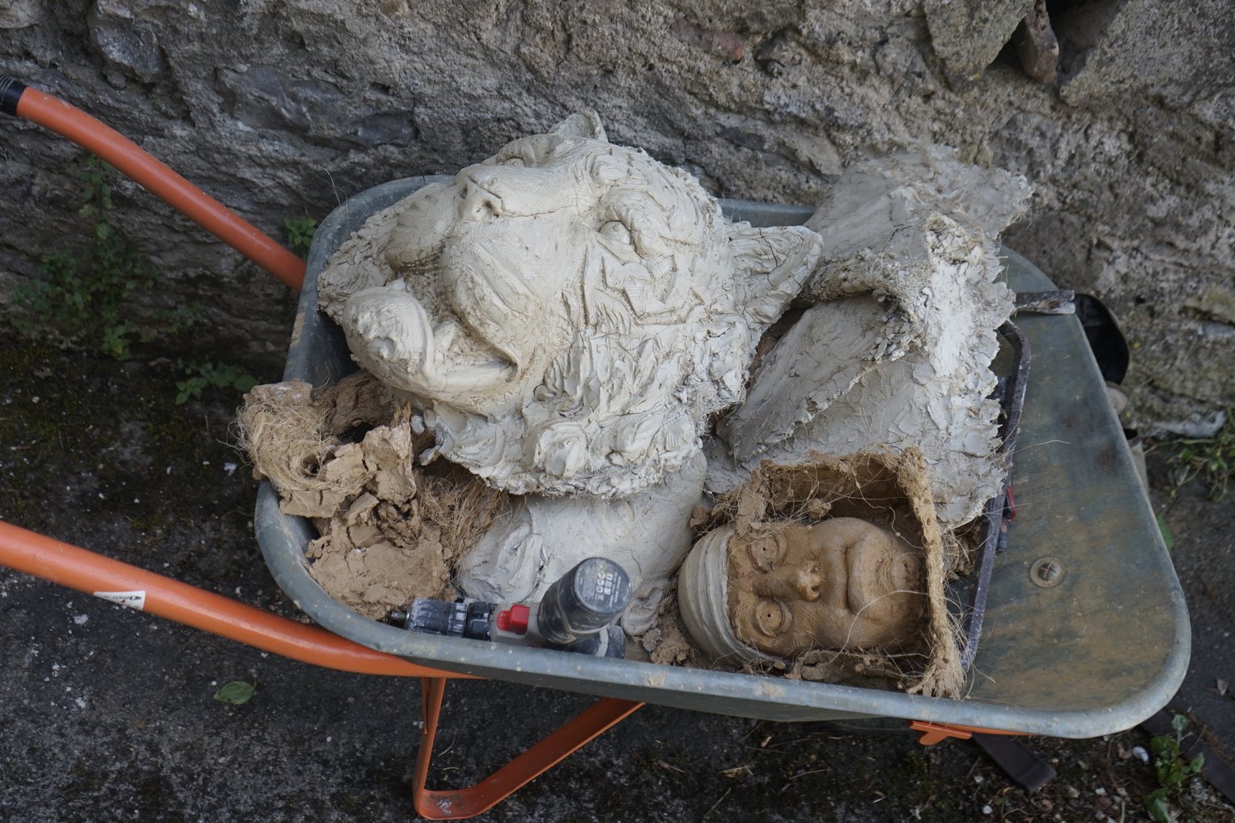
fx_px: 1338
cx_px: 583
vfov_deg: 34.2
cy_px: 357
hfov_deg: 49.5
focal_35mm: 39
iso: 640
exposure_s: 1/160
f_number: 4
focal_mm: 31
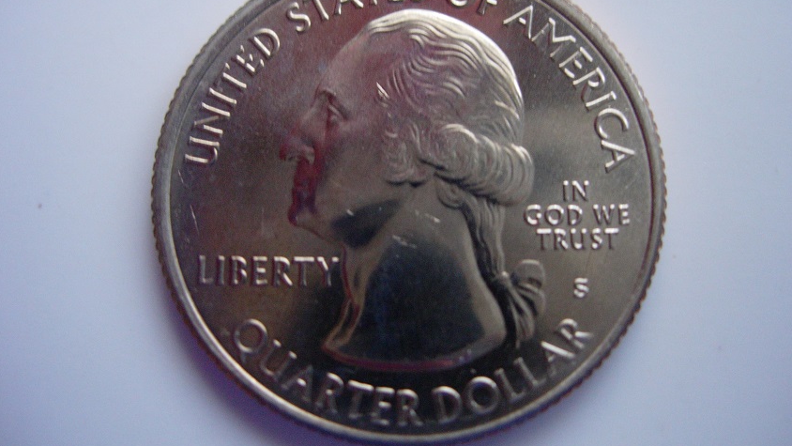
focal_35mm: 42
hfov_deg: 48.4
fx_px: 882
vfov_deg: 28.3
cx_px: 398
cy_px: 205
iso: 200
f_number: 2.8
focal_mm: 7.8
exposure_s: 1/30.2
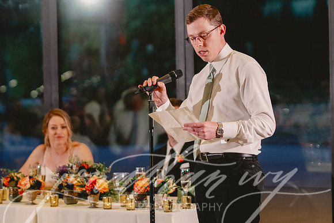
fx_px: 1178
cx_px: 167
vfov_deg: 10.8
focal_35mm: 127
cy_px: 112
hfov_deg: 16.1
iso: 1000
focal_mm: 85
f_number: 2
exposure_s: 1/160
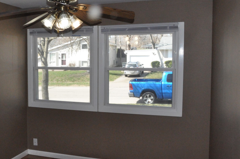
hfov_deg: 45.1
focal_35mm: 43
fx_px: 284
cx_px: 79
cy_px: 73
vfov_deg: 31.3
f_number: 22
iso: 3200
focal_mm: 21
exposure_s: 1/200
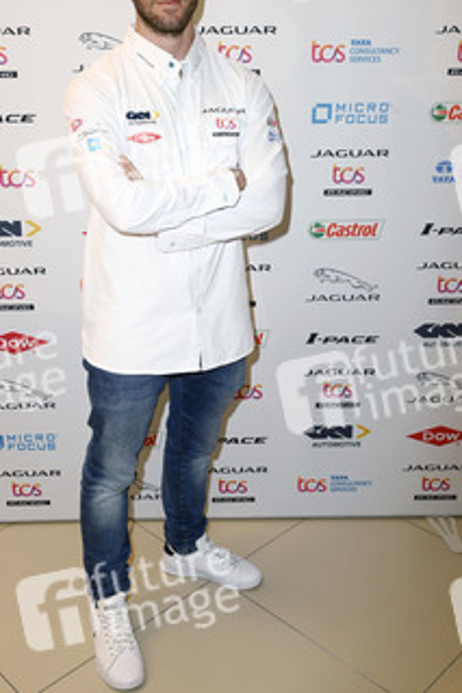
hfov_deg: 33.3
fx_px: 771
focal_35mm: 40
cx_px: 191
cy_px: 275
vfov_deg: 48.2
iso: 640
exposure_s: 1/200
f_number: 5.6
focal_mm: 32
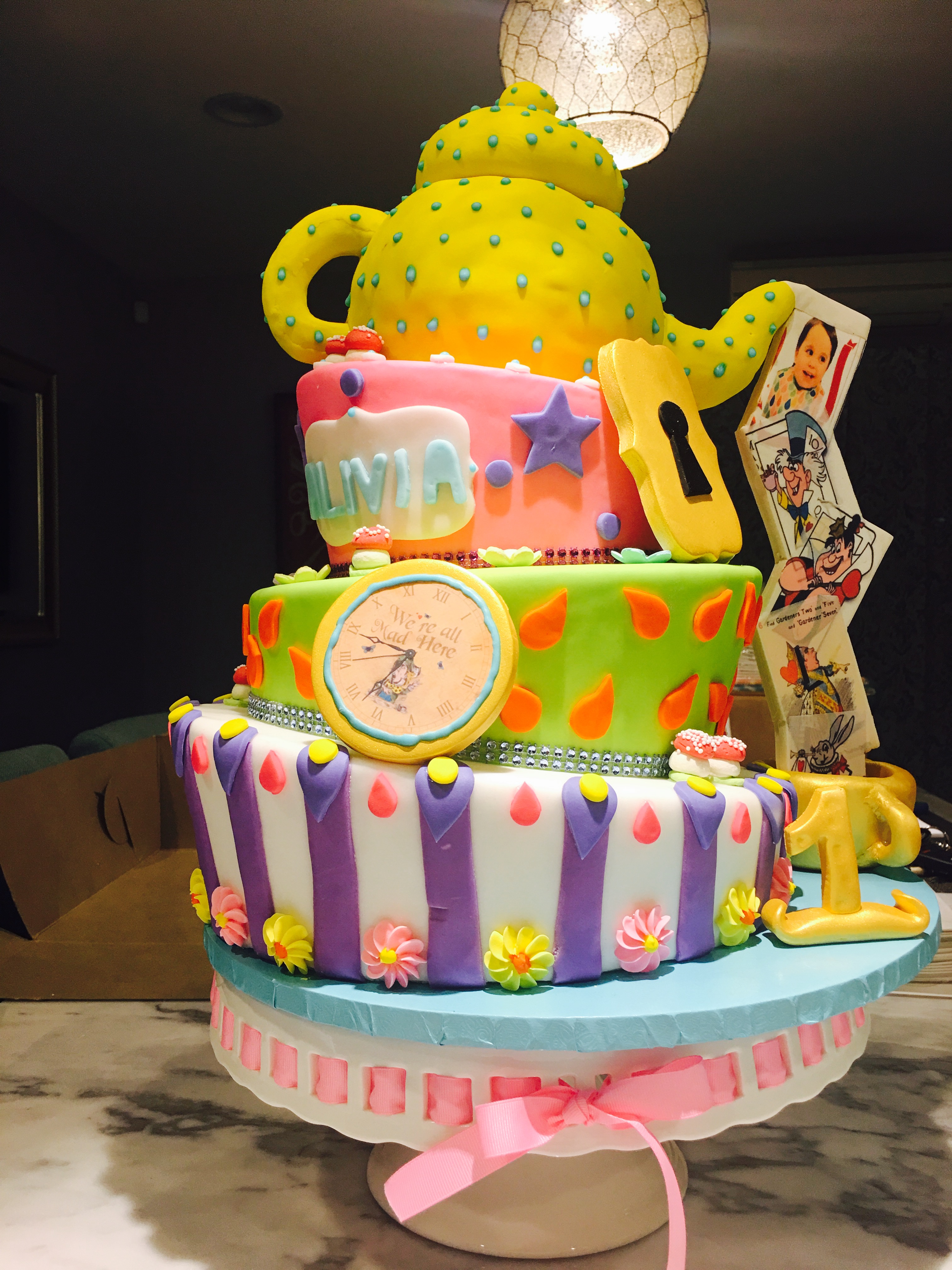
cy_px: 635
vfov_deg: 61.7
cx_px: 476
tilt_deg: +0.4
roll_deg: +0.9
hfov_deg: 48.2
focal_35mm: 29
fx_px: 1063
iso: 32
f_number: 2.2
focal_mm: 4.15
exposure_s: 1/15
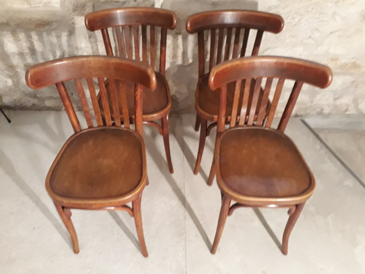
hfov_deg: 65.3
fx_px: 285
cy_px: 137
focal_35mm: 27
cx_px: 182
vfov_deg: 51.4
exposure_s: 1/17
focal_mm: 3.6
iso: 400
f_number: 1.9
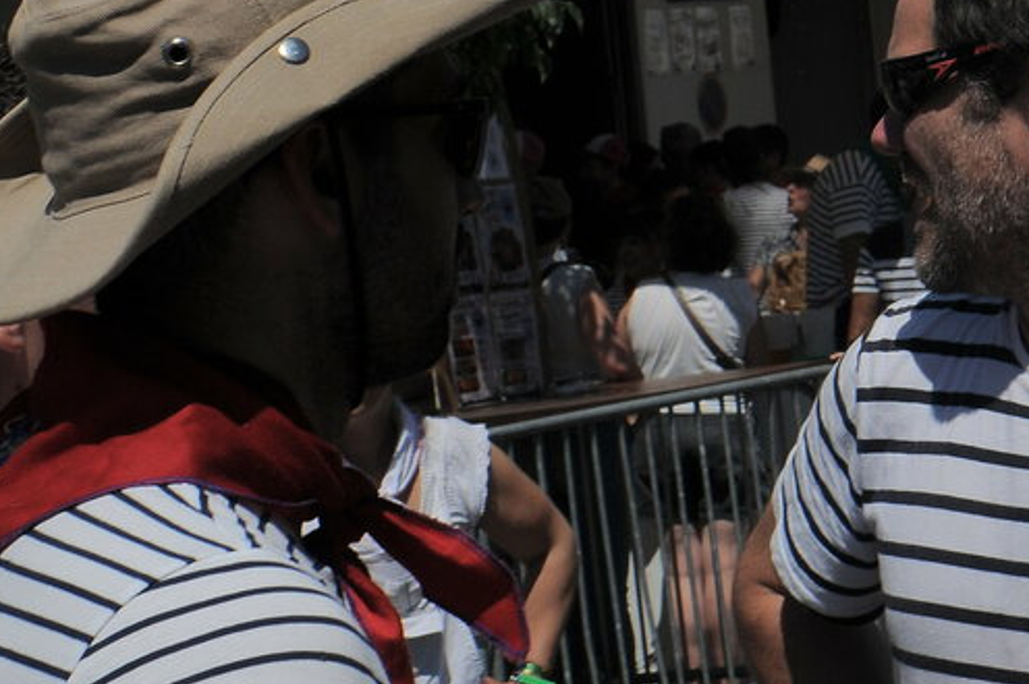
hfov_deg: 11.0
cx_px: 1131
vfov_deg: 7.4
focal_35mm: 185
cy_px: 266
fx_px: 5284
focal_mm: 50
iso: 200
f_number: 14
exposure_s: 1/800
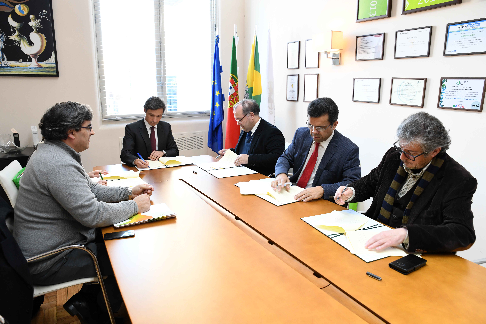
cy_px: 162
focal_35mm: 24
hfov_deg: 73.7
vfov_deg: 53.1
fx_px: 324
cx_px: 243
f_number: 4.5
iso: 2000
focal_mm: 24
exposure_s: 1/60
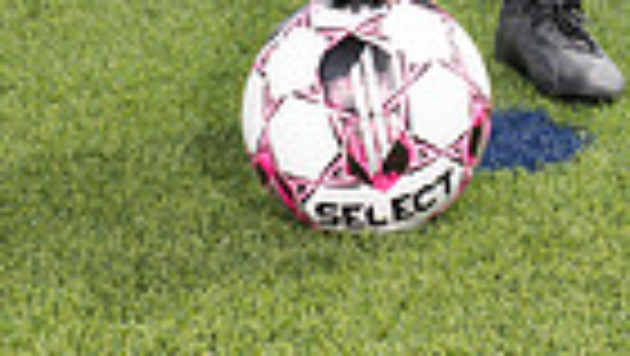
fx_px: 2708
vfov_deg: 7.0
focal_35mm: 162
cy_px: -545
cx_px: 518
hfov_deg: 13.2
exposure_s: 1/320
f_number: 7.1
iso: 125
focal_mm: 48
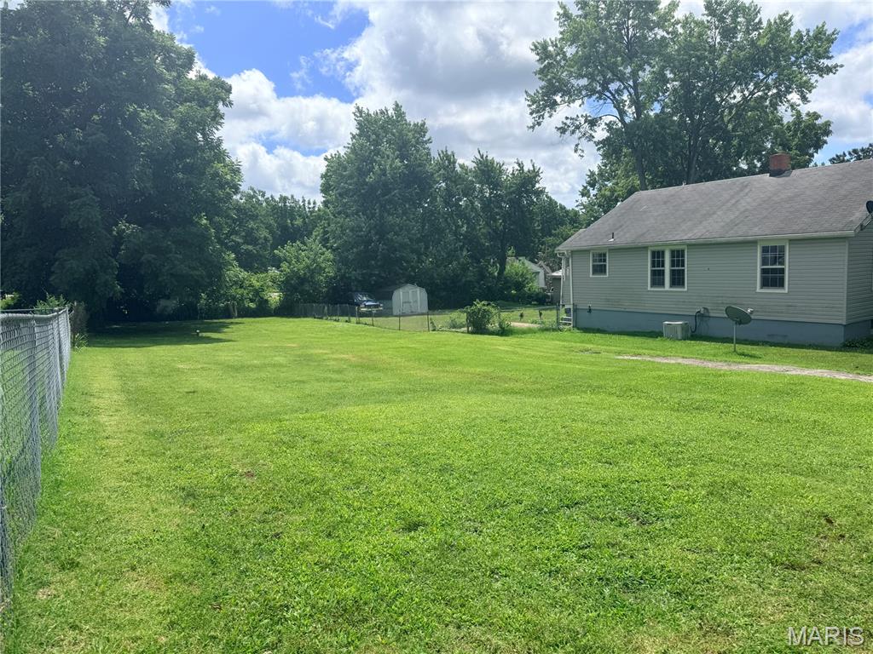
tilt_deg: -6.7
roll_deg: +1.7
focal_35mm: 24
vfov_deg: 56.8
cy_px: 327
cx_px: 436
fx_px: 605
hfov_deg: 71.6
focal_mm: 6.76
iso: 80
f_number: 1.78
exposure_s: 1/6173
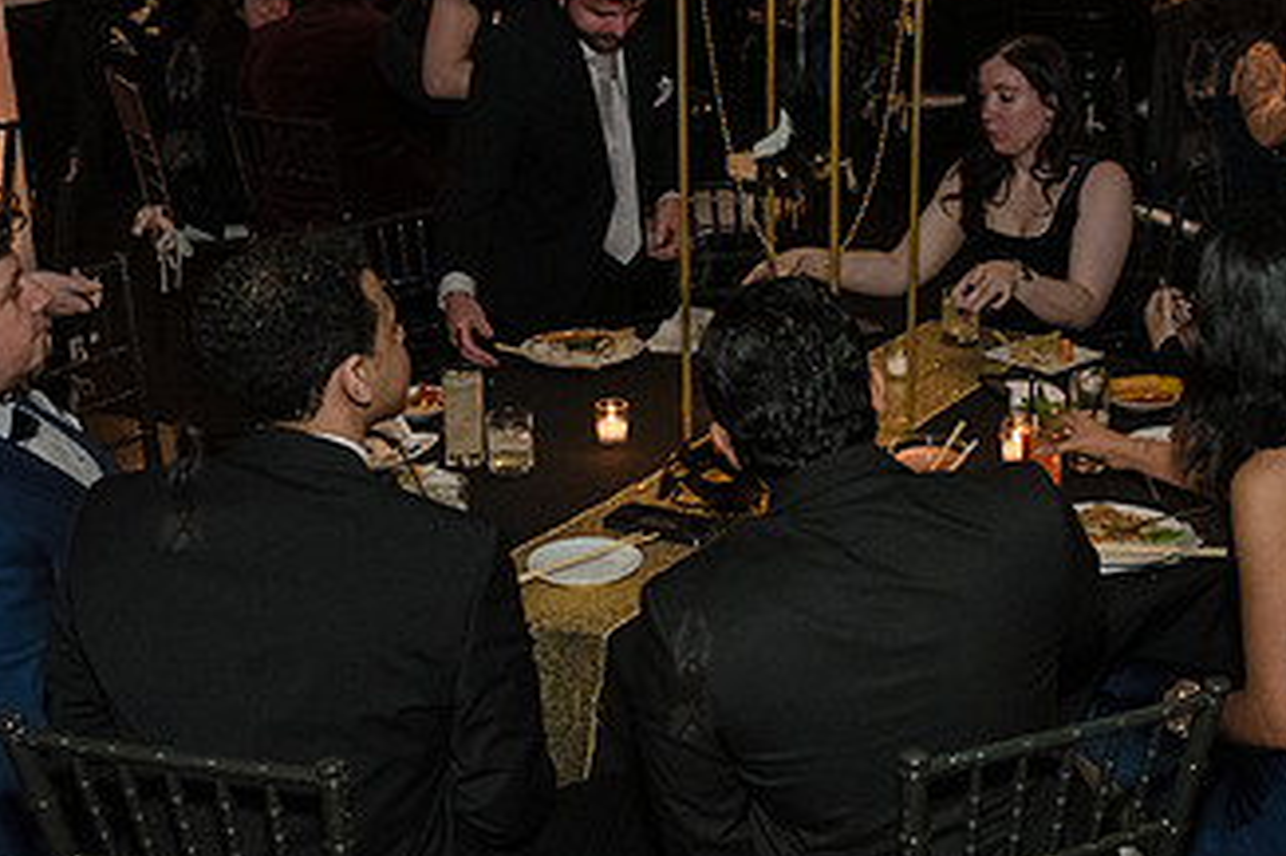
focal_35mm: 54
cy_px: 331
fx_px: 1928
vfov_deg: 25.0
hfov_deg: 36.5
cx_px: 868
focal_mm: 26
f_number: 4.5
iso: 5000
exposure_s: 1/160
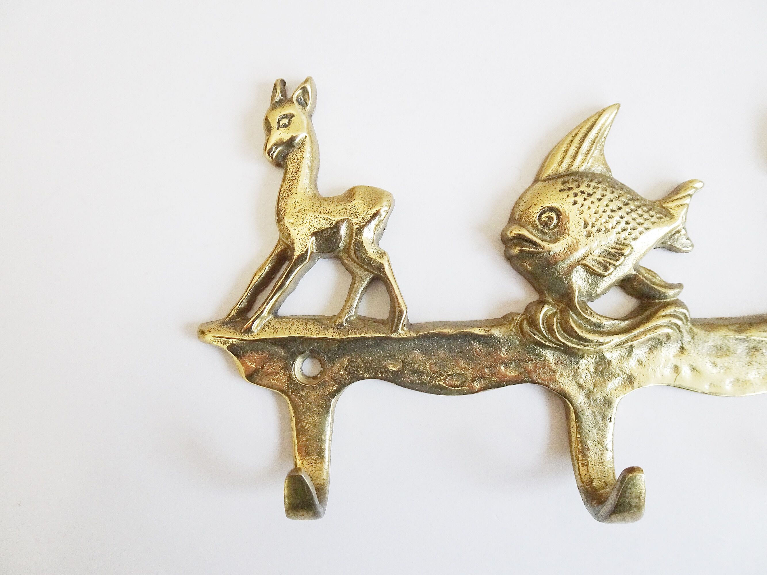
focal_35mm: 24
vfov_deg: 56.8
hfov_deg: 71.6
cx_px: 384
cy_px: 288
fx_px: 532
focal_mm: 4.1
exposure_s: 1/80
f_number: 3.5
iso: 160
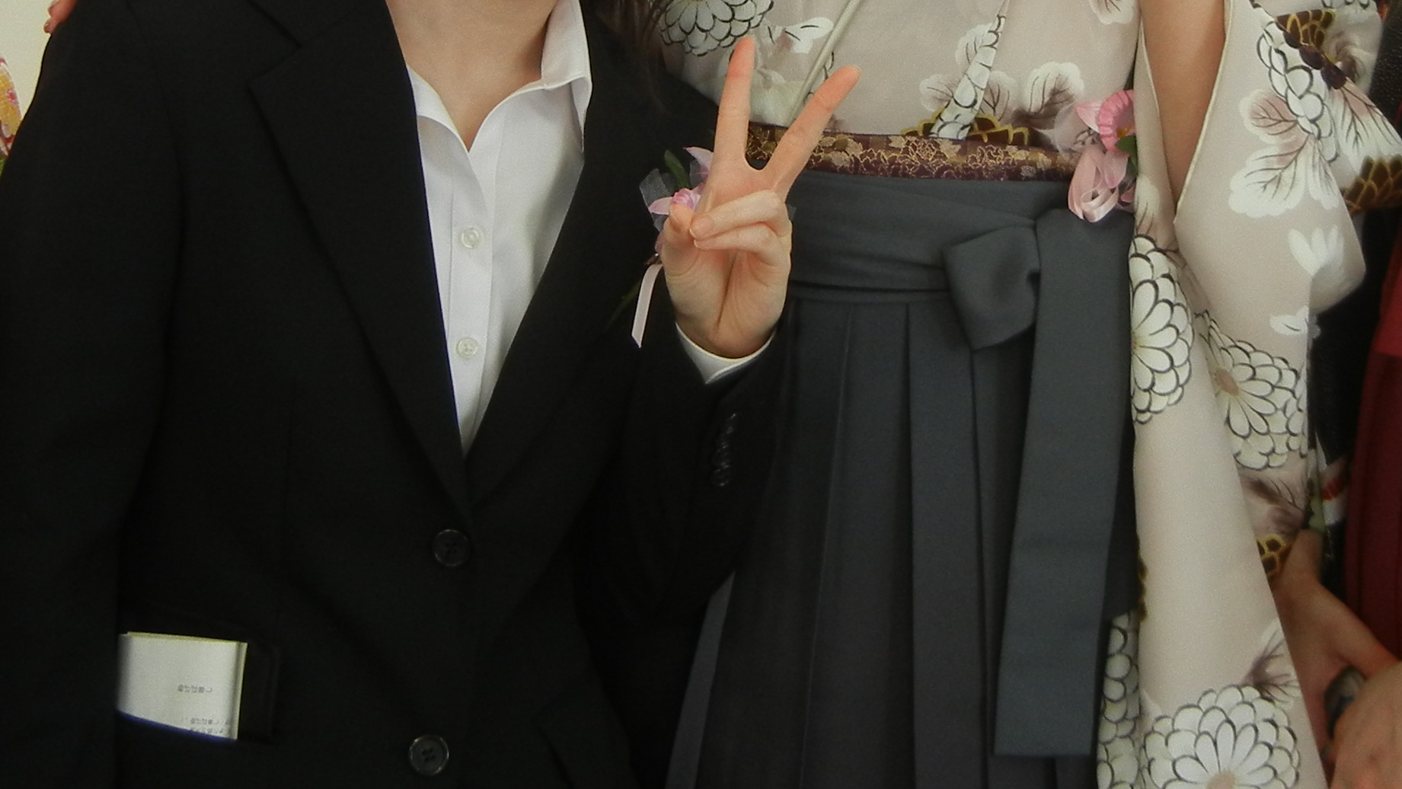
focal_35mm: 71
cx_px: 689
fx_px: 2640
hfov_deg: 29.7
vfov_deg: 16.4
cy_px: -115
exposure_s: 1/69
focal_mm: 5.4
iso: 160
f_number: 3.5
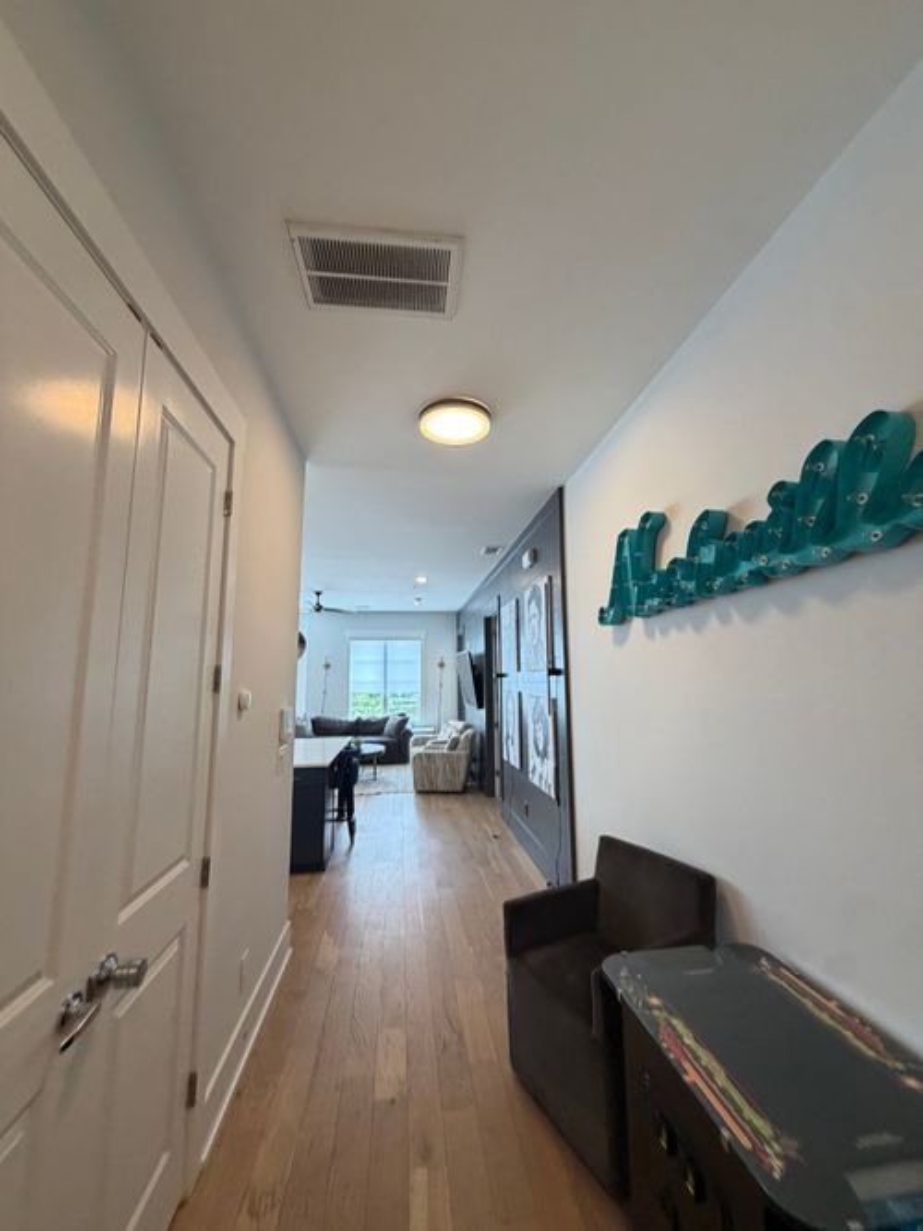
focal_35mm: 14
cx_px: 462
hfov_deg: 85.7
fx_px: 498
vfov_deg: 102.1
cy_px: 616
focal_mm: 2.22
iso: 250
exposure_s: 1/120
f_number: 2.2
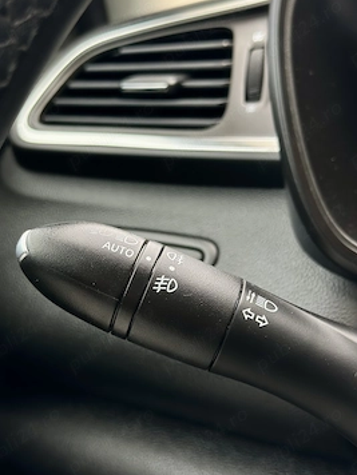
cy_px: 259
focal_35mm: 54
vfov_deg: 35.5
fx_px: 743
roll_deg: -0.9
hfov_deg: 27.0
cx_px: 158
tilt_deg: -8.9
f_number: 1.78
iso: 80
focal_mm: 6.86
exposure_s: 1/389
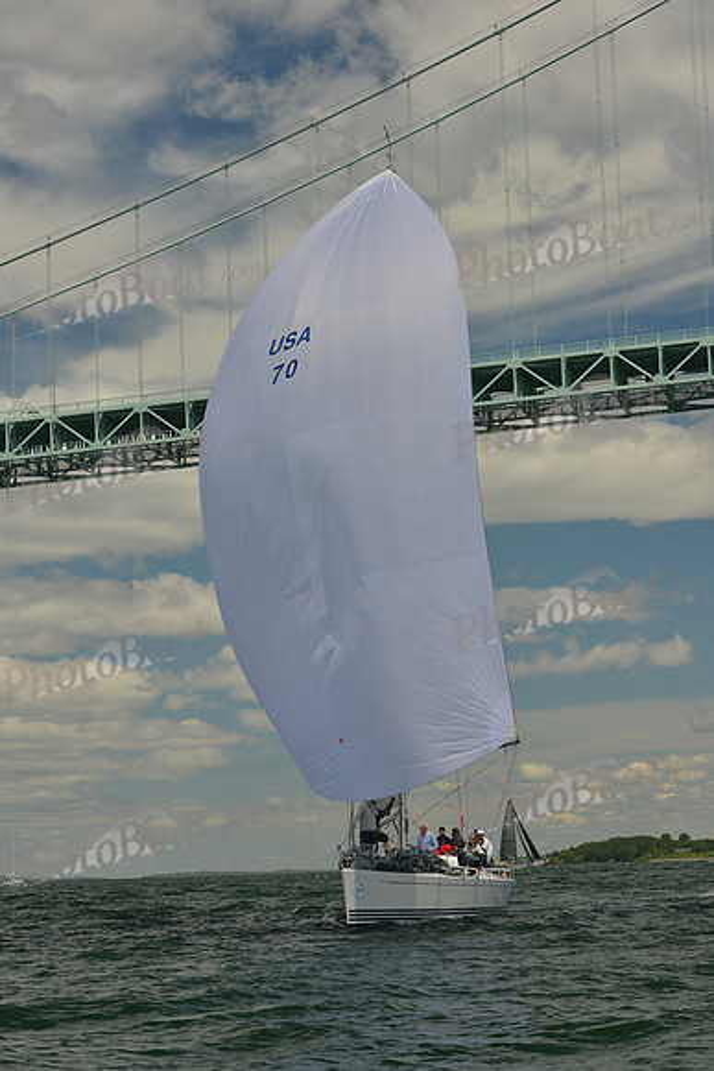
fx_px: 2557
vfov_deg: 23.6
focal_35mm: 86
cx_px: 357
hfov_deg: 15.9
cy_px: 536
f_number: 7.1
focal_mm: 86
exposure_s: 1/1000
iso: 400
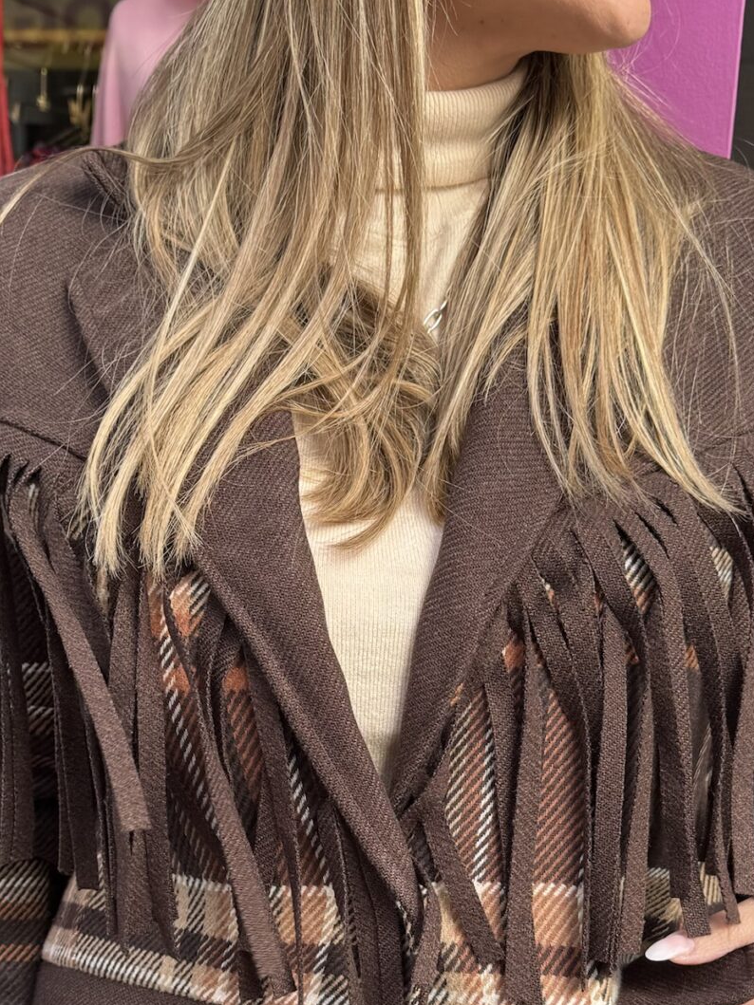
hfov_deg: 25.2
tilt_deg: -16.5
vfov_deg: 32.2
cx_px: 379
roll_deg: -3.0
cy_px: 819
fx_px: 1685
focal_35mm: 58
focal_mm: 6.76
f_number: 1.78
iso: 80
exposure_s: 1/360
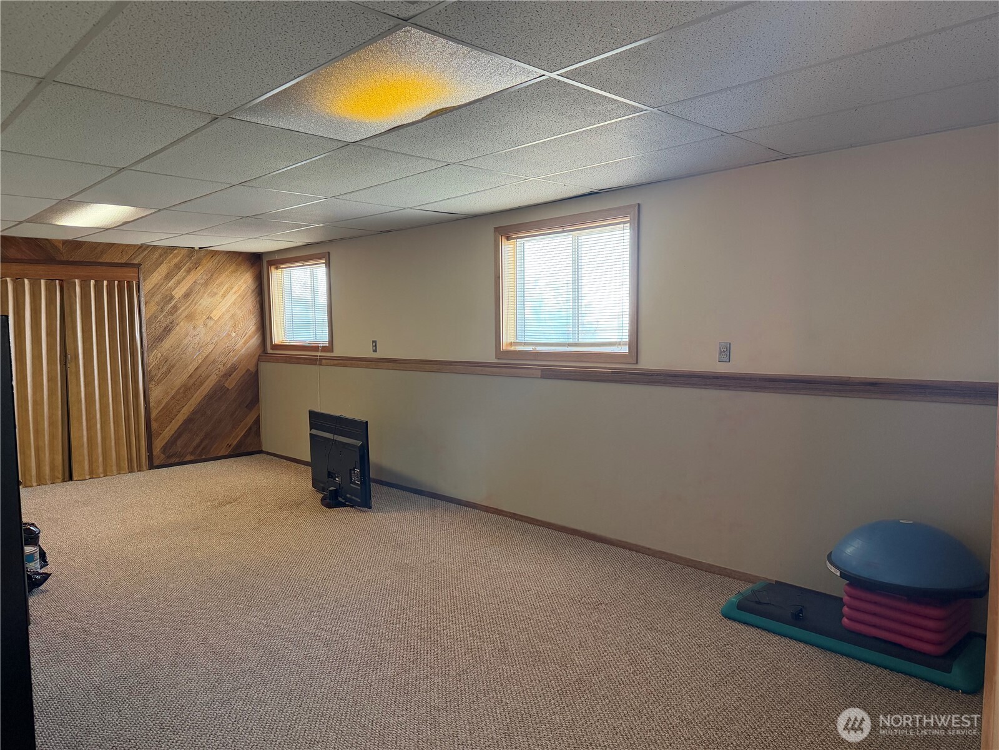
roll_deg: +1.2
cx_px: 500
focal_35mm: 24
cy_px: 375
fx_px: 693
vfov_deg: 56.8
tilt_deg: -4.5
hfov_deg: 71.6
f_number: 1.78
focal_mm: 6.76
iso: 400
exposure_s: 1/120
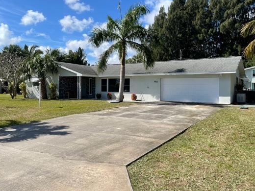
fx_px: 236
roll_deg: +0.0
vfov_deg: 44.1
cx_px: 106
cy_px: 91
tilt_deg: -0.1
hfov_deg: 56.5
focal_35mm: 32
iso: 32
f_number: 1.6
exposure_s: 1/3861
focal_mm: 4.2
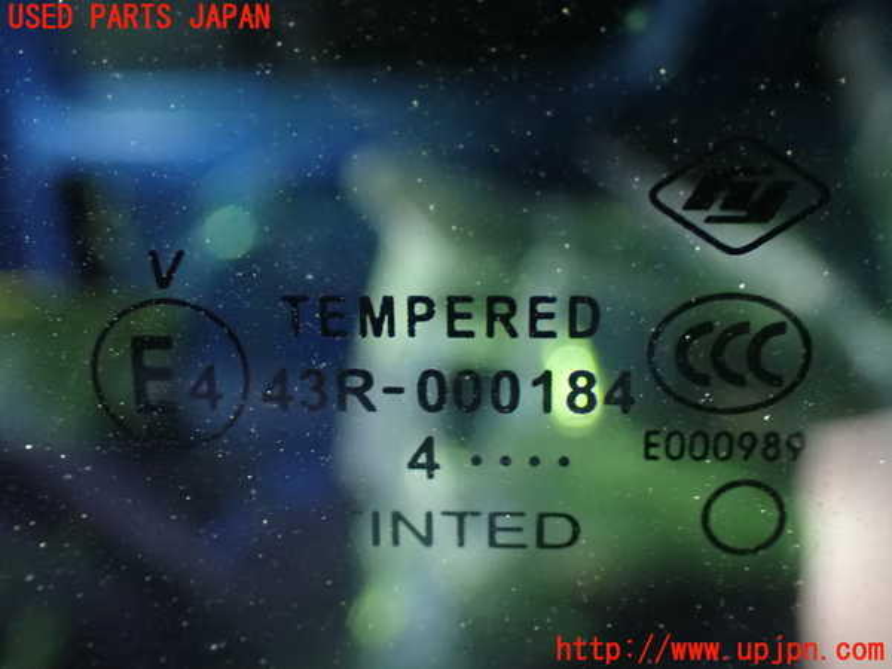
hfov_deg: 38.2
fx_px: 1288
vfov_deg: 29.1
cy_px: 334
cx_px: 446
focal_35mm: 50
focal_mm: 9.01
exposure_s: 1/13
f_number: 3.2
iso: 1600
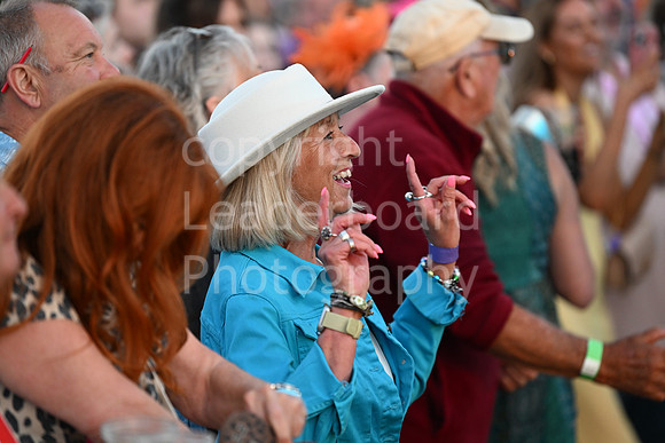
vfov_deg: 6.9
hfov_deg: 10.3
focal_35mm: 200
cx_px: 332
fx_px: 3695
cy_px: 222
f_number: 3.5
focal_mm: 200
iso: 1600
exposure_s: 1/400
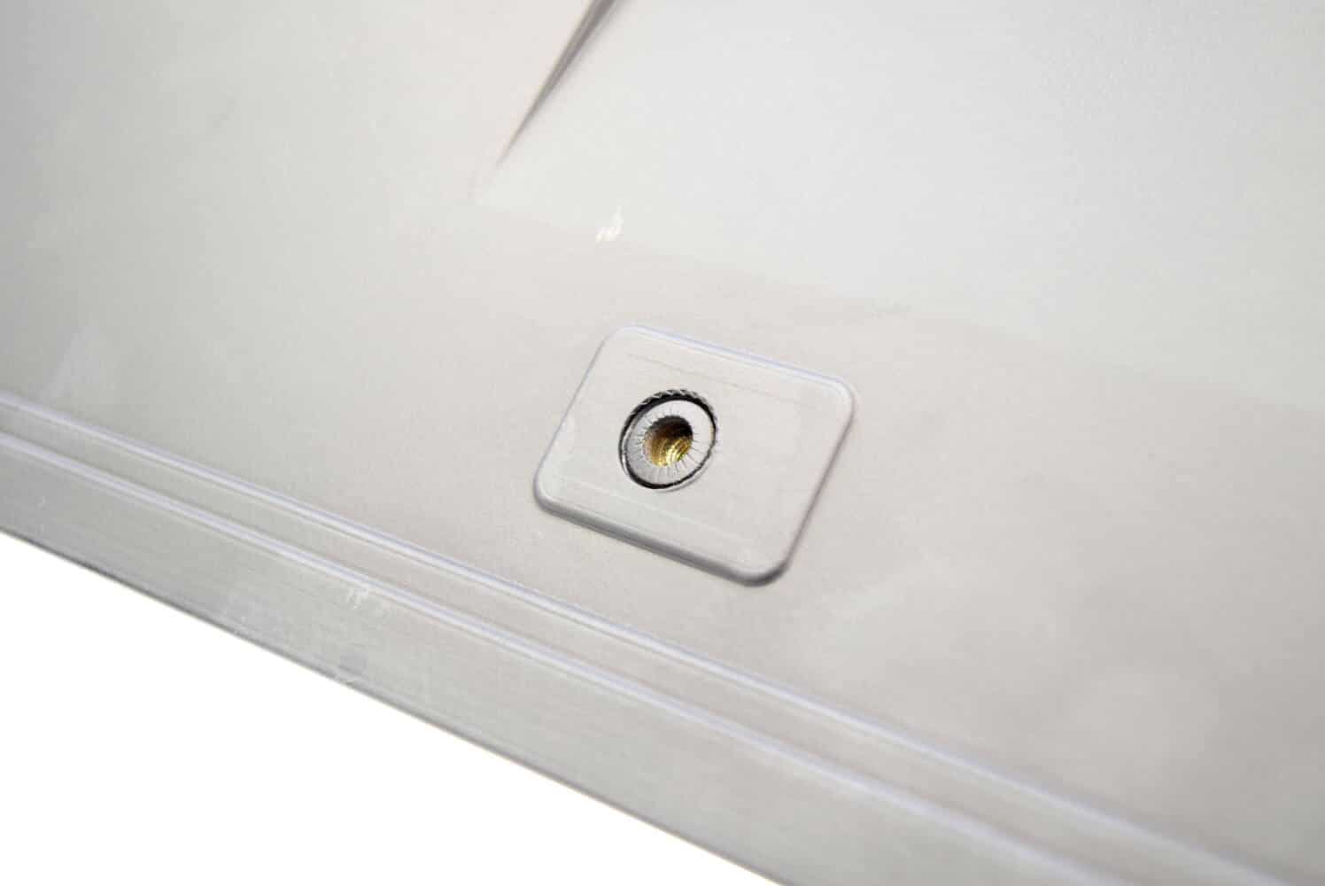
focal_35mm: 45
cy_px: 443
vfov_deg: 29.9
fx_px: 1657
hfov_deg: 43.6
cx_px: 662
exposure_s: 1/60
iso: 800
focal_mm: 30
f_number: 4.2
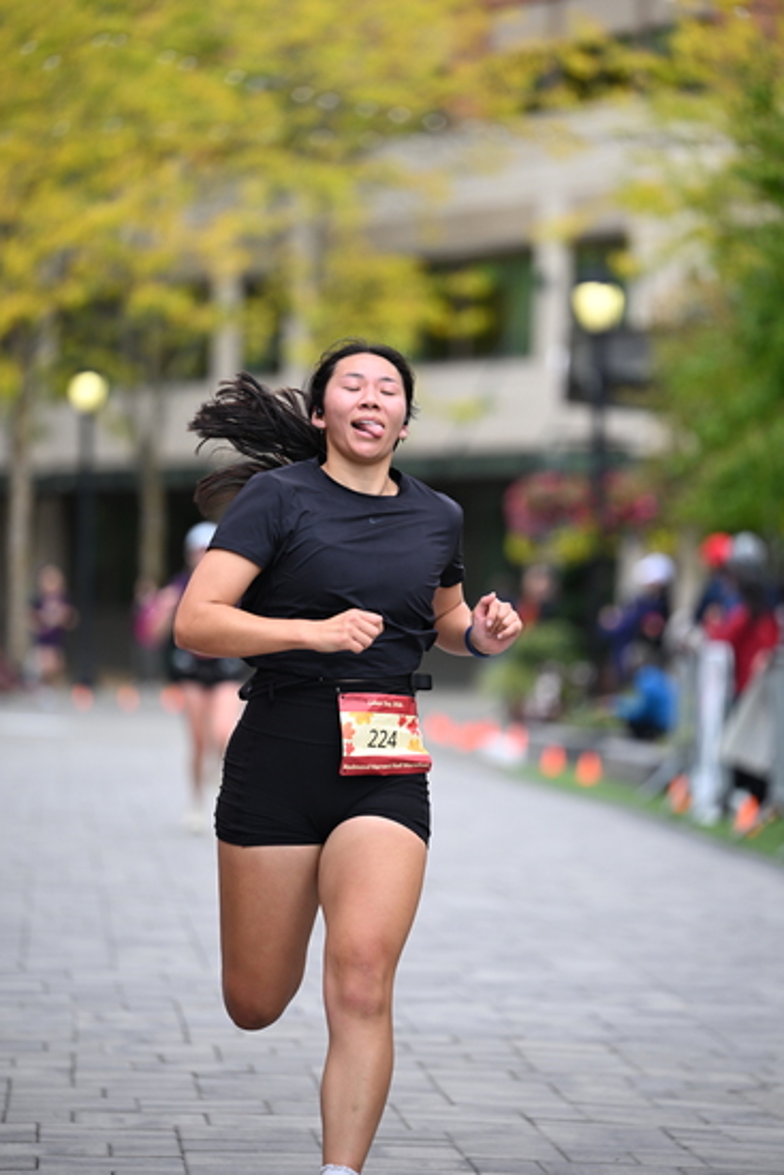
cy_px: 588
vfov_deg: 12.4
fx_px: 5386
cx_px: 392
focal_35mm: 165
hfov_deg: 8.3
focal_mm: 165
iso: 640
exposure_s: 1/2000
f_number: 2.8
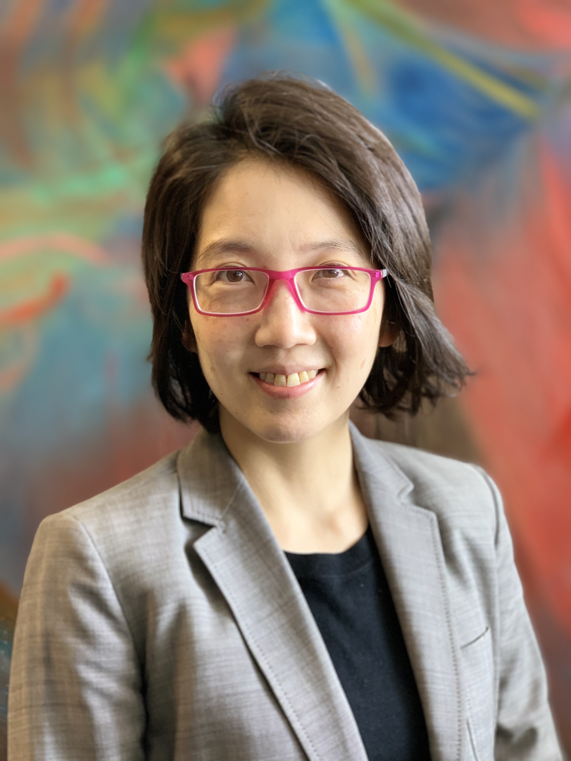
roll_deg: -0.2
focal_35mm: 52
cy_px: 380
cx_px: 286
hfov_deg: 28.0
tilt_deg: -6.2
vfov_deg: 36.8
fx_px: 1144
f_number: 2.4
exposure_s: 1/97
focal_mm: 6
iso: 125
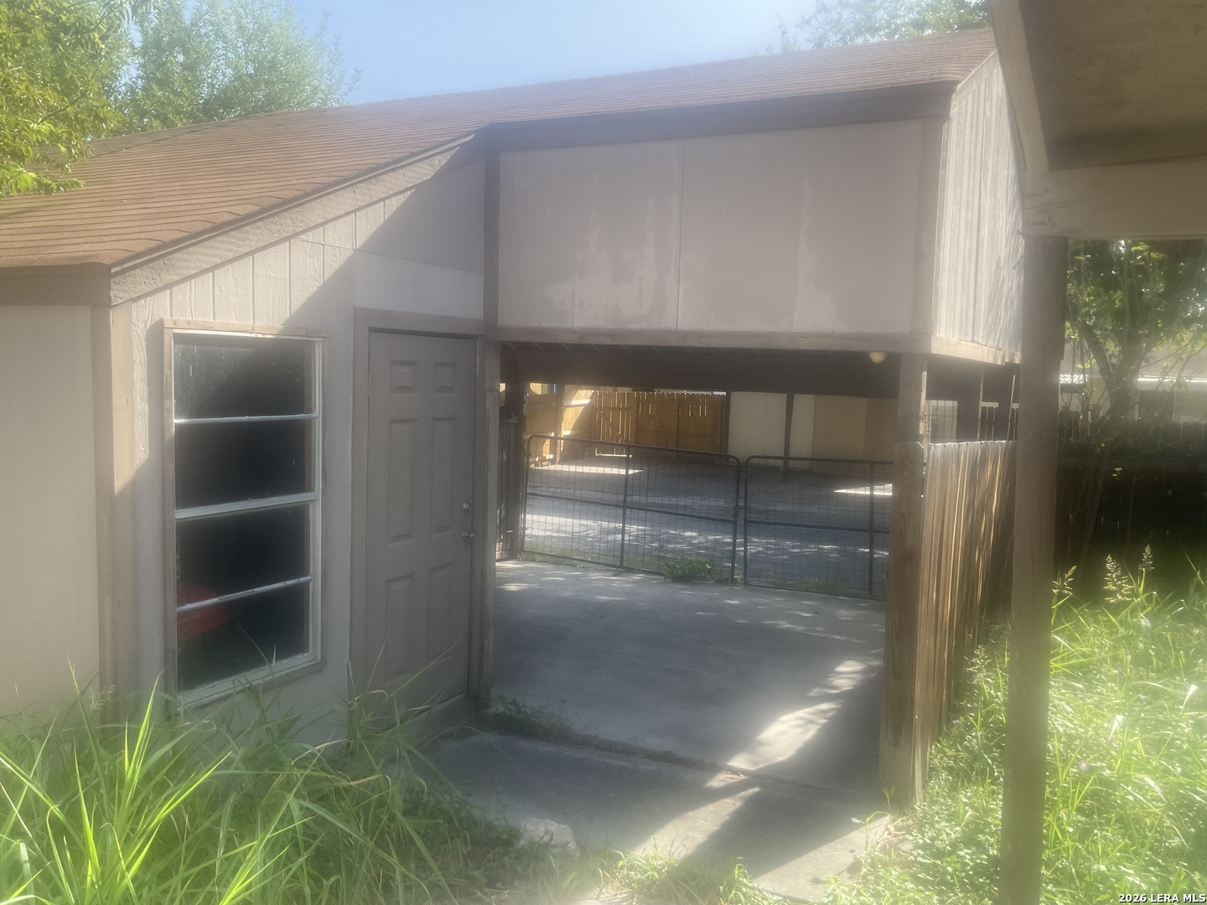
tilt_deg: -3.9
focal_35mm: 29
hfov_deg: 61.7
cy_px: 452
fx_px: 1011
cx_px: 604
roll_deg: -2.8
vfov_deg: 48.2
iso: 16
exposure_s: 1/375
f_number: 1.8
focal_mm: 3
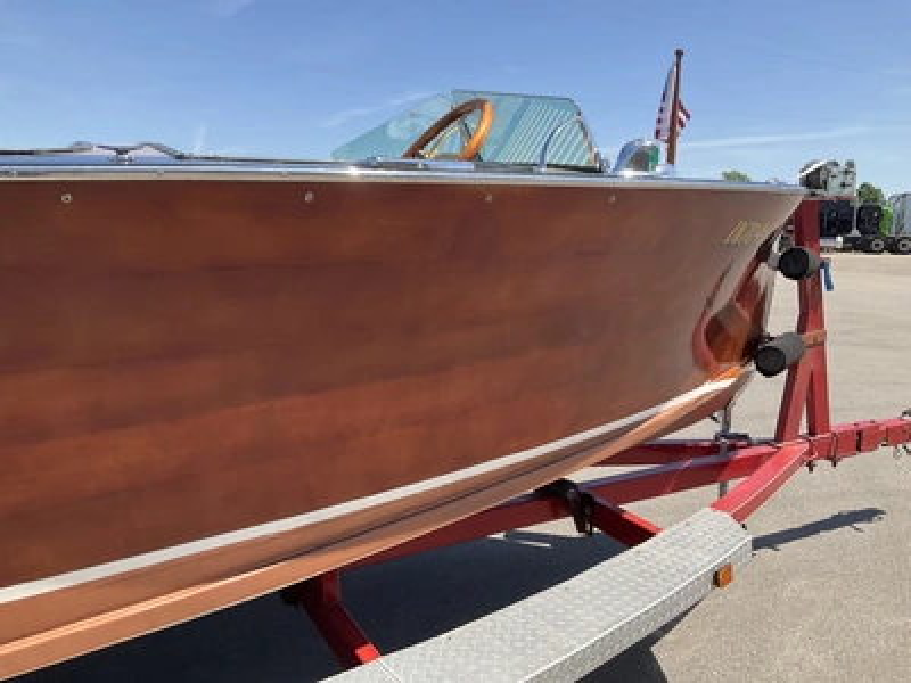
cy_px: 342
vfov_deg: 48.2
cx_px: 456
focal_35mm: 29
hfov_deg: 61.7
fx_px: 763
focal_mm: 3
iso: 25
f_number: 1.8
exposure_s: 1/1311
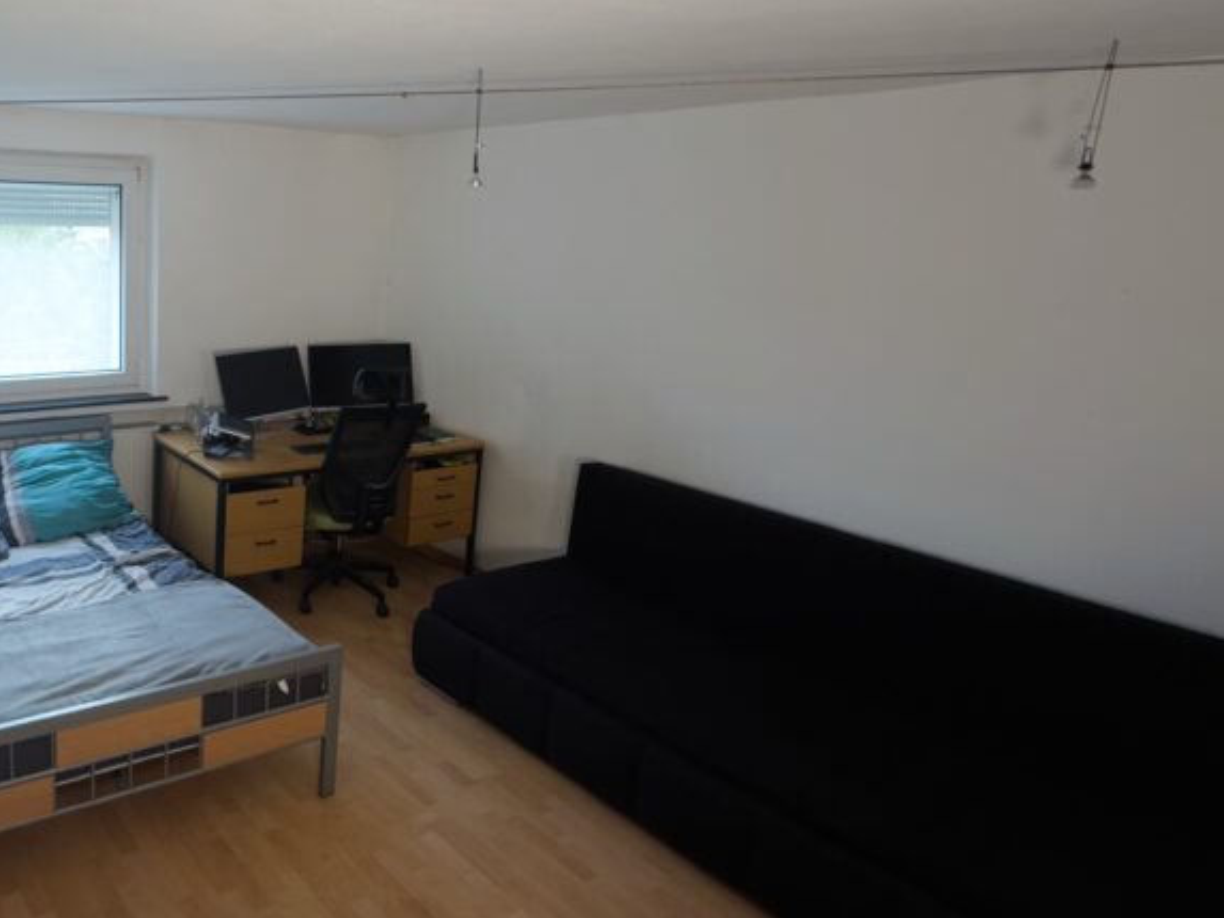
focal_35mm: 25
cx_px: 182
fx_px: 884
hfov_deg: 61.3
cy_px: 406
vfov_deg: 54.8
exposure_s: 1/85
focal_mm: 2.2
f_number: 2.2
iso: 64
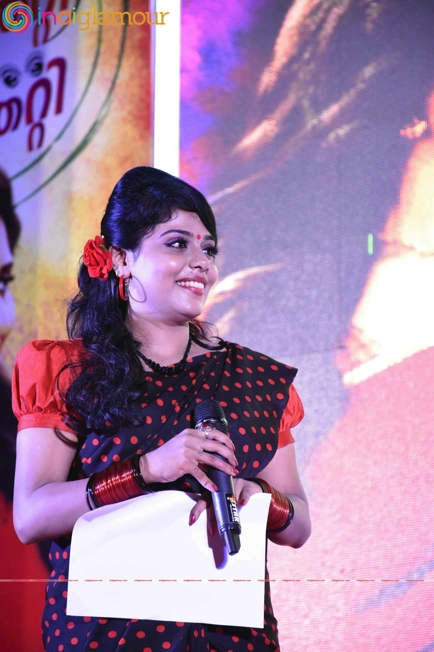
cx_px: 217
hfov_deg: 6.5
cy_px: 326
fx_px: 3797
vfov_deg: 9.8
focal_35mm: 210
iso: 4000
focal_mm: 140
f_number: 6.3
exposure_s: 1/125
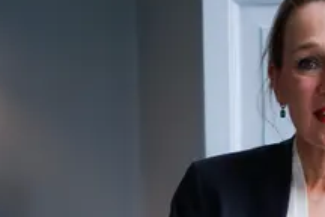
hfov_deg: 11.7
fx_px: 1571
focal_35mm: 174
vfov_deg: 7.8
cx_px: 296
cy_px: 286
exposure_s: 1/125
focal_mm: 50
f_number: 1.8
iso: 50
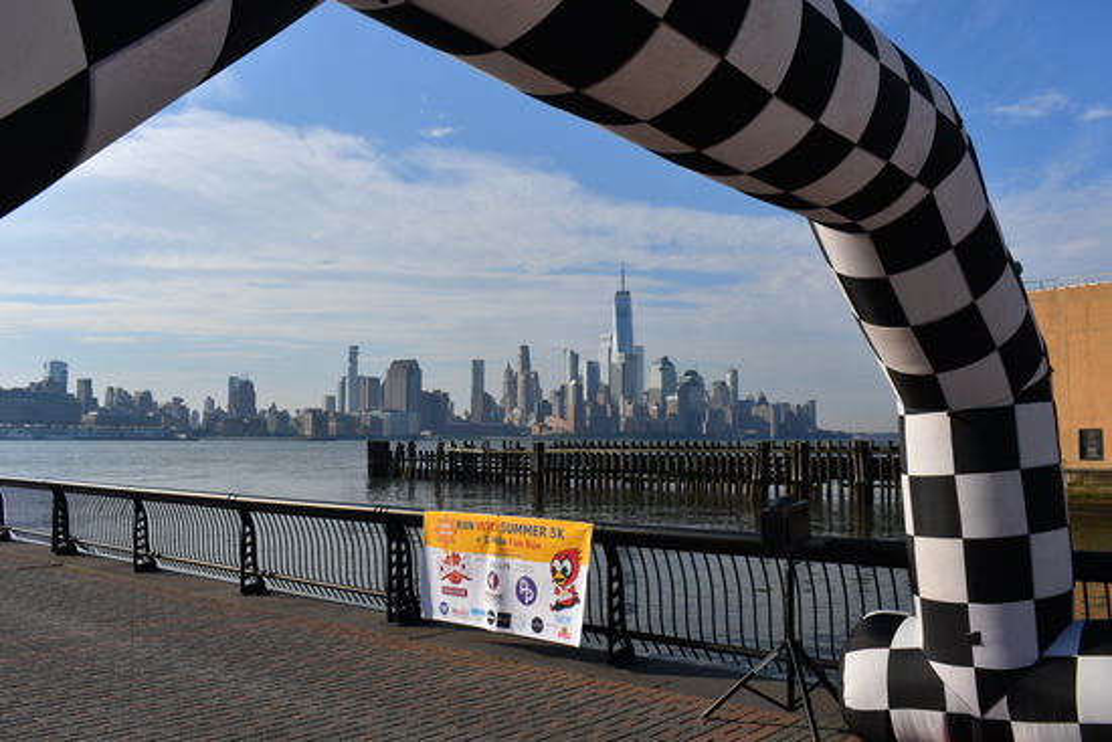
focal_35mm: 30
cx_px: 556
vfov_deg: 43.6
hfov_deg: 61.9
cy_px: 371
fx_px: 927
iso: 360
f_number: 8
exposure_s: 1/2000
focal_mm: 20
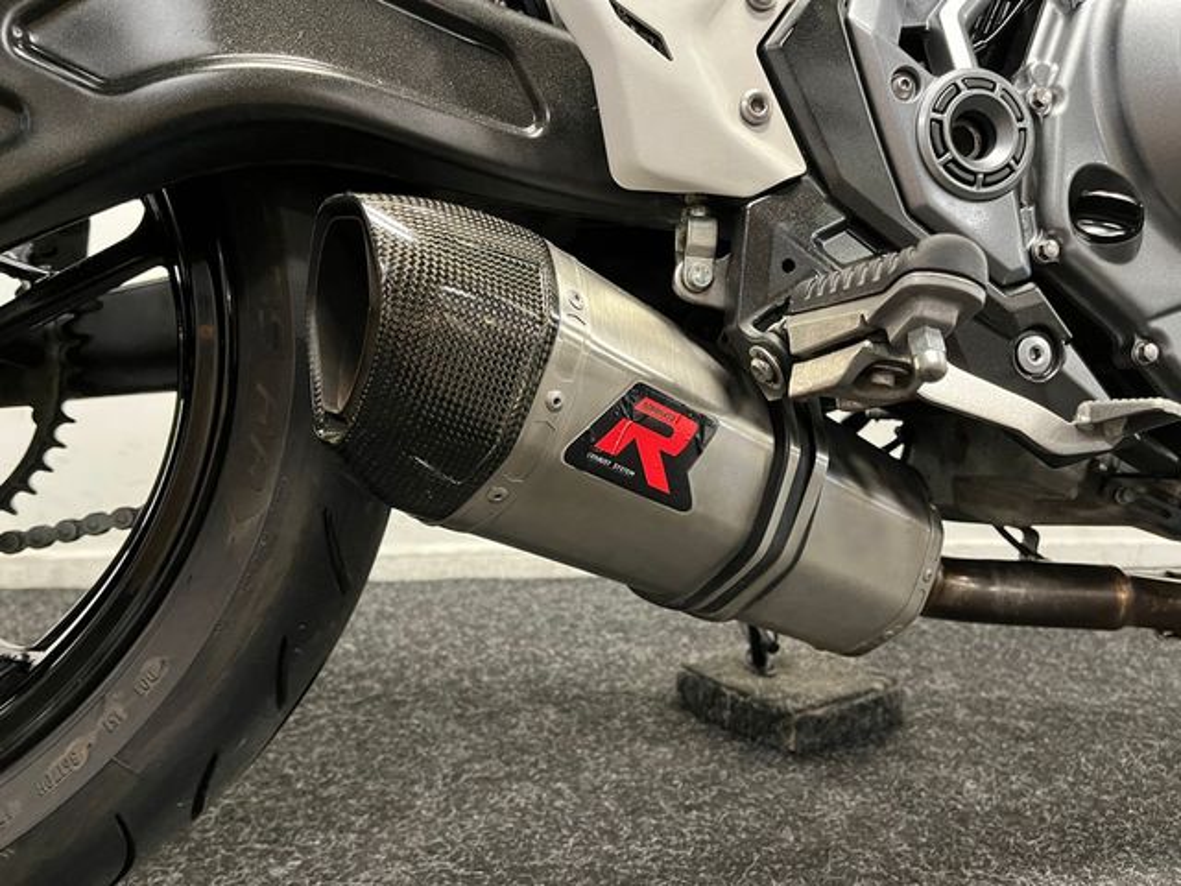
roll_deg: -0.3
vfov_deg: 53.1
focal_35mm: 26
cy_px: 443
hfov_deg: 67.3
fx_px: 887
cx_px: 590
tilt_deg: -4.7
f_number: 1.6
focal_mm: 5.1
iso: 500
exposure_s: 1/33
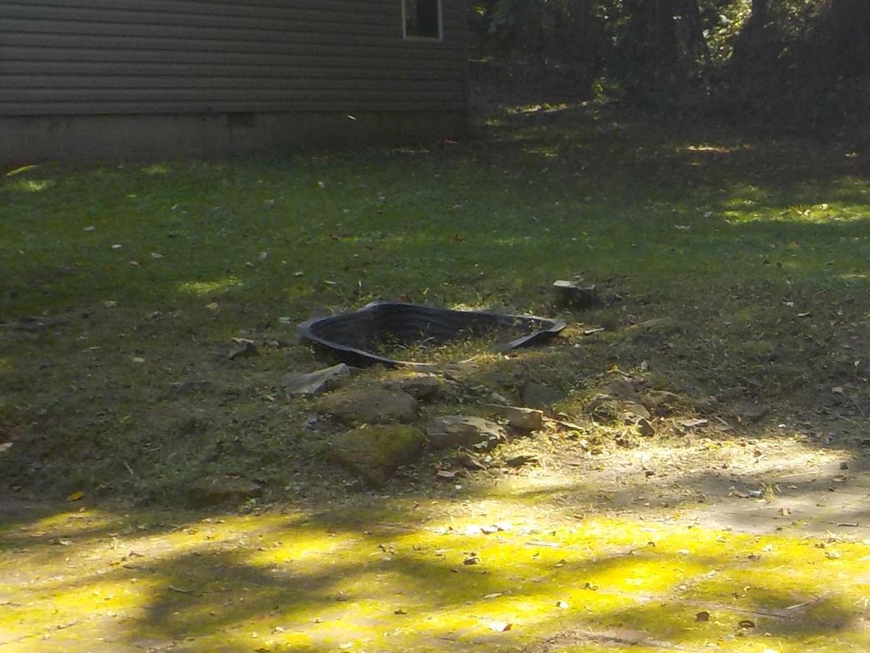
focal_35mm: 75
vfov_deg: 19.6
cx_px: 789
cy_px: 406
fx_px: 1885
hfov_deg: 25.2
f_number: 3.3
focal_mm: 4.1
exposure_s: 1/200
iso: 125
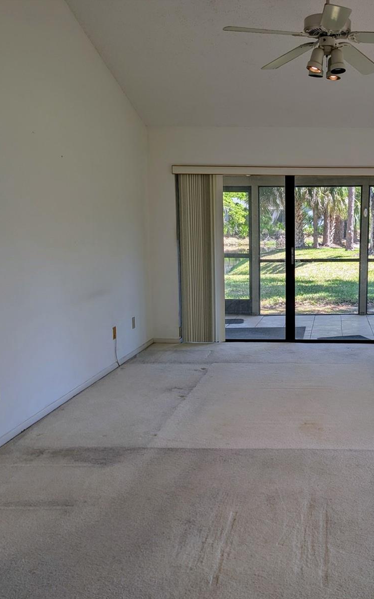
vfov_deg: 56.7
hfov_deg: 35.4
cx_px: 325
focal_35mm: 34
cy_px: 299
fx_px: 555
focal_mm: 6.9
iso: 21
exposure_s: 1/126
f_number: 1.68
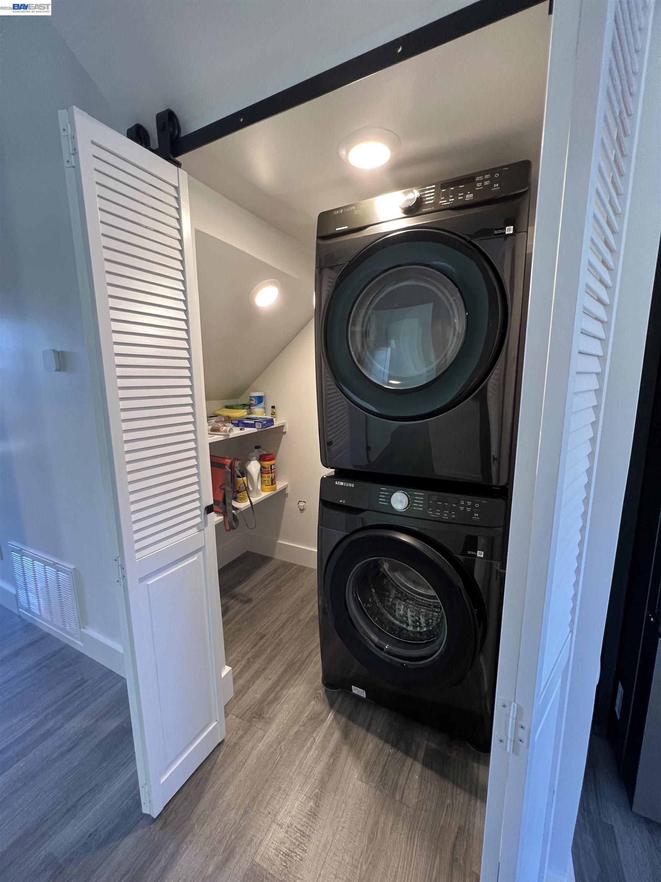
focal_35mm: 13
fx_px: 331
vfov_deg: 106.2
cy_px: 441
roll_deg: +1.2
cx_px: 330
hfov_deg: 89.9
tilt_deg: -10.9
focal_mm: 1.57
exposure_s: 1/60
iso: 250
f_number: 1.8
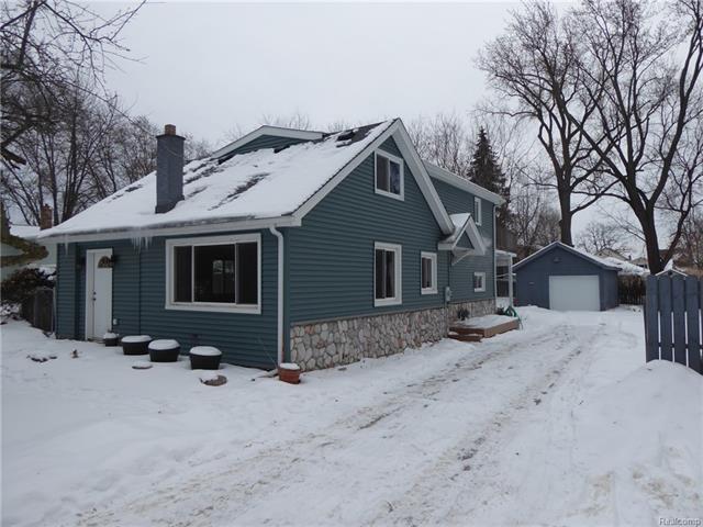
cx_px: 352
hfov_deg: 71.6
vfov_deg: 56.8
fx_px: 487
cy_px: 264
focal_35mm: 24
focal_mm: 4.3
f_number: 3.3
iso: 80
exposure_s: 1/400
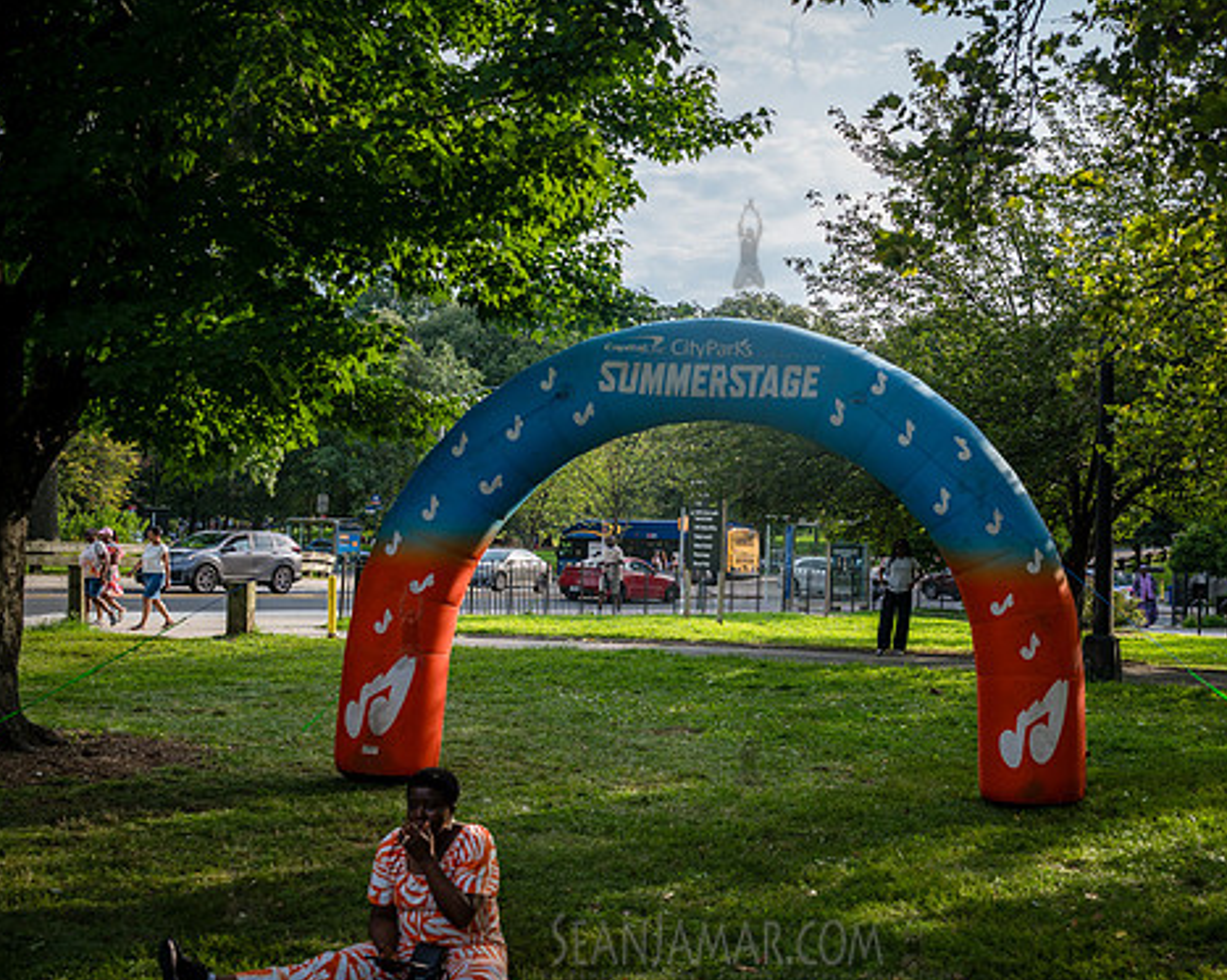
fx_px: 1561
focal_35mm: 43
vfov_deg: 34.9
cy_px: 497
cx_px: 746
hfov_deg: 42.7
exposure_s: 1/640
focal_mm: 35
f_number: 3.5
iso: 100
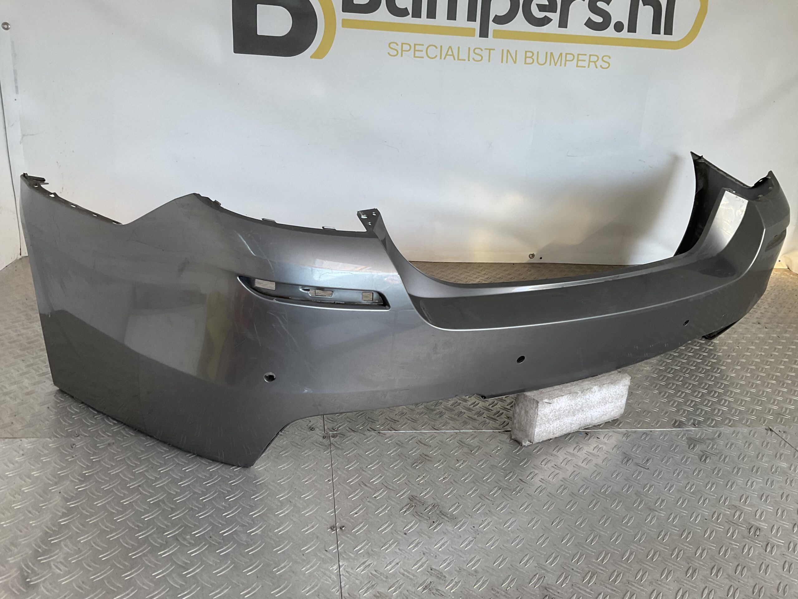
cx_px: 399
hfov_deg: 61.7
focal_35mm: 29
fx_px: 669
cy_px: 300
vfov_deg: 48.2
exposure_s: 1/120
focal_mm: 3
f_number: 1.8
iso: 50
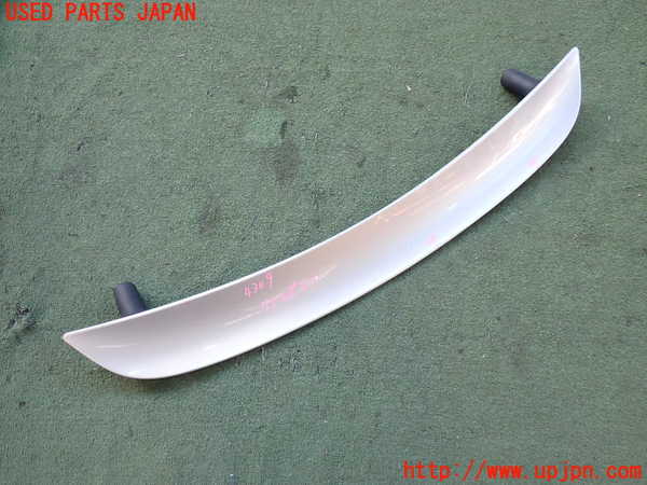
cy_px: 242
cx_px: 324
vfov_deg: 46.8
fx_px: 561
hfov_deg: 60.0
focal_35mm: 30
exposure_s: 1/80
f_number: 2.3
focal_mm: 5.4
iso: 100
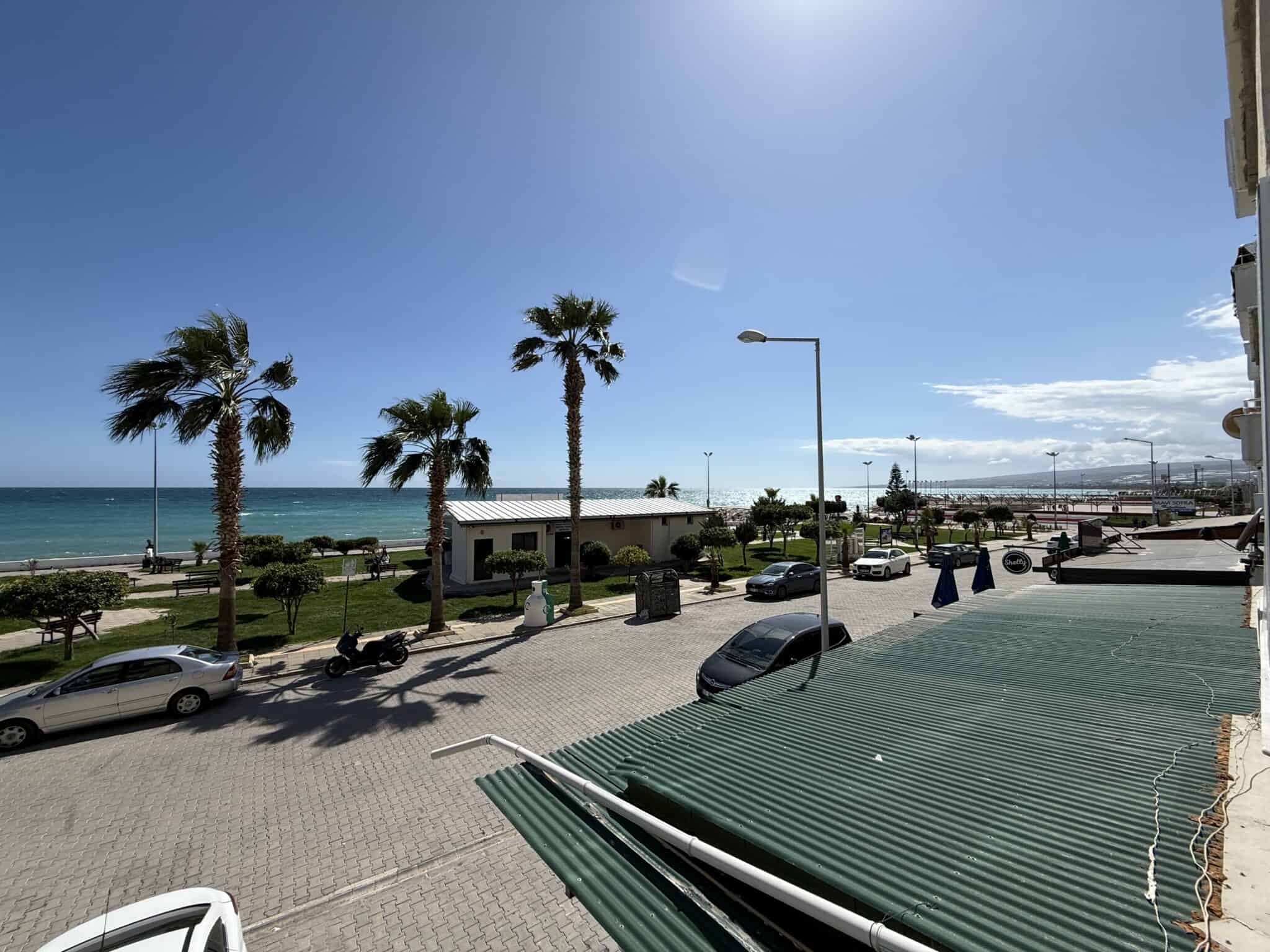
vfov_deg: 85.7
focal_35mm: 14
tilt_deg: +1.7
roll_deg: +0.0
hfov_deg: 102.1
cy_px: 476
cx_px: 635
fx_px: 514
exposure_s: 1/5155
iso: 50
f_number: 2.2
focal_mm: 2.22
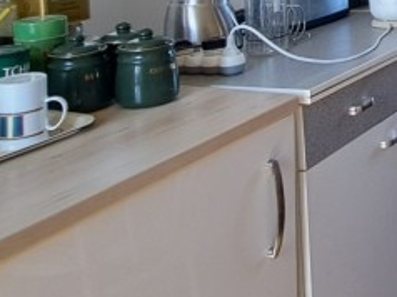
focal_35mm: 56
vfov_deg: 22.5
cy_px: -118
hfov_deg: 27.0
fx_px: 642
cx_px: 557
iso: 80
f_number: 2.2
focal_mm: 1.74
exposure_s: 1/50
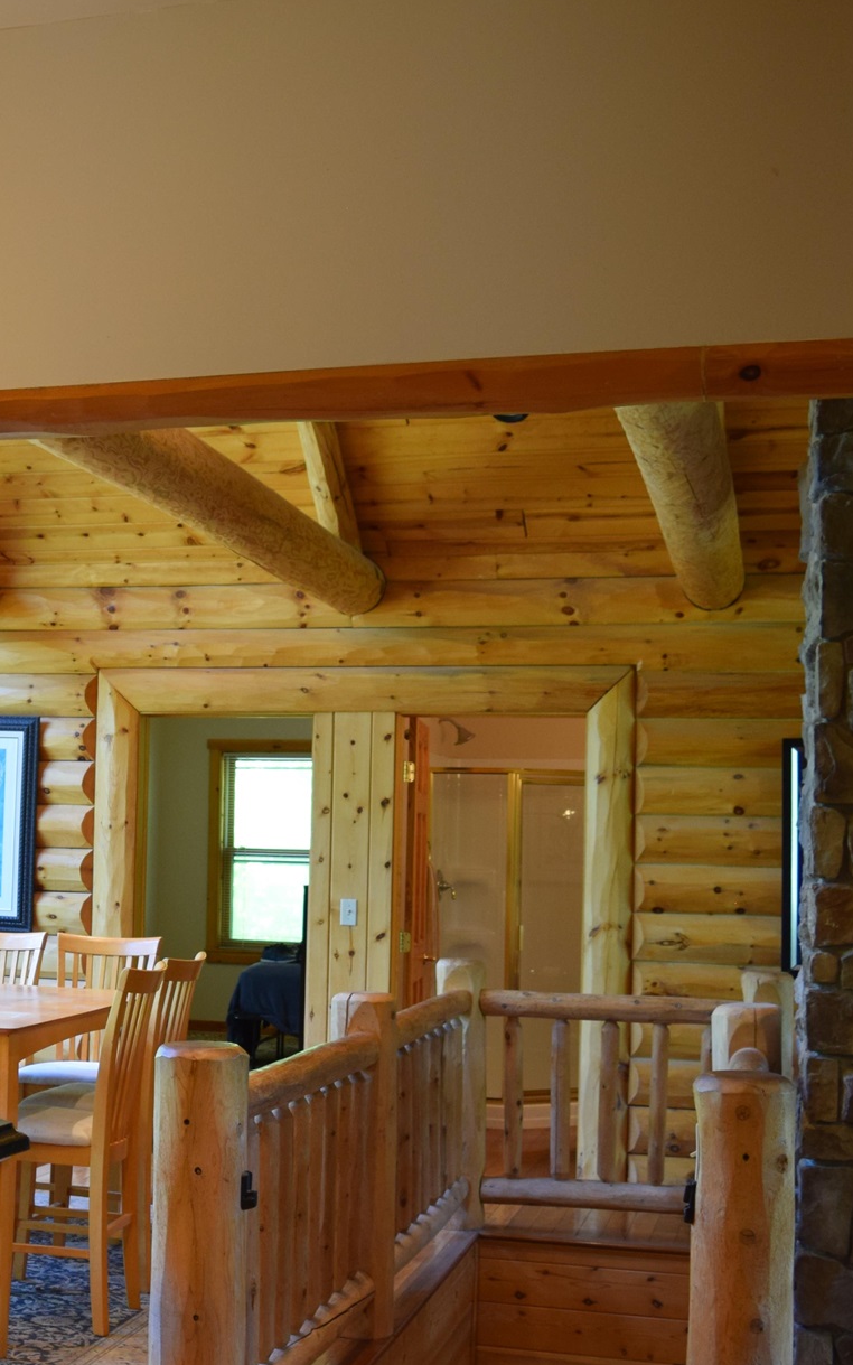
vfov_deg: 38.7
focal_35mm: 52
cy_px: 814
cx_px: 0
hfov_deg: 23.8
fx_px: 1934
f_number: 4
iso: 500
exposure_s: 1/60
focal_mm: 18
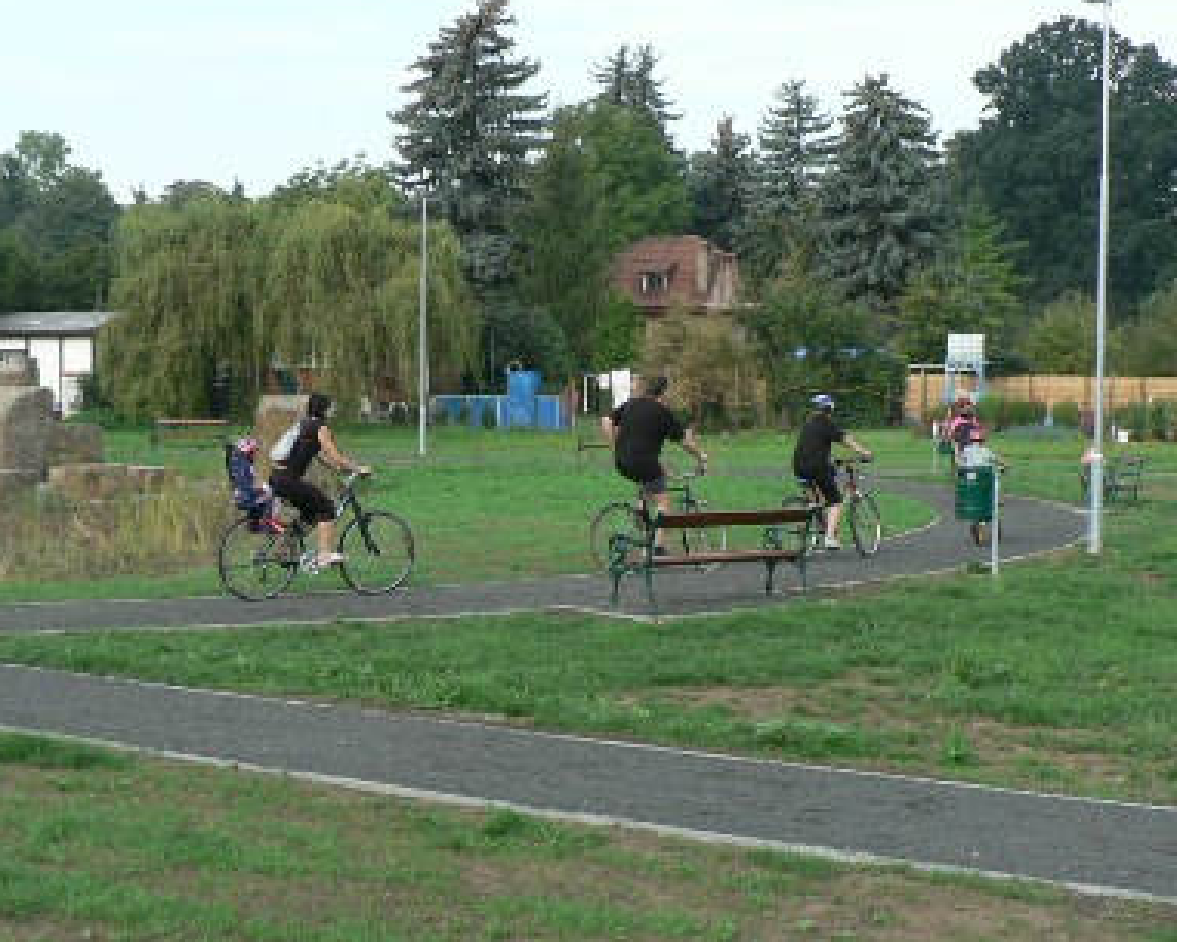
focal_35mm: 59
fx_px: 2056
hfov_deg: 31.9
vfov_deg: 25.8
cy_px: 550
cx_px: 534
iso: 100
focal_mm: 6
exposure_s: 1/320
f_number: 4
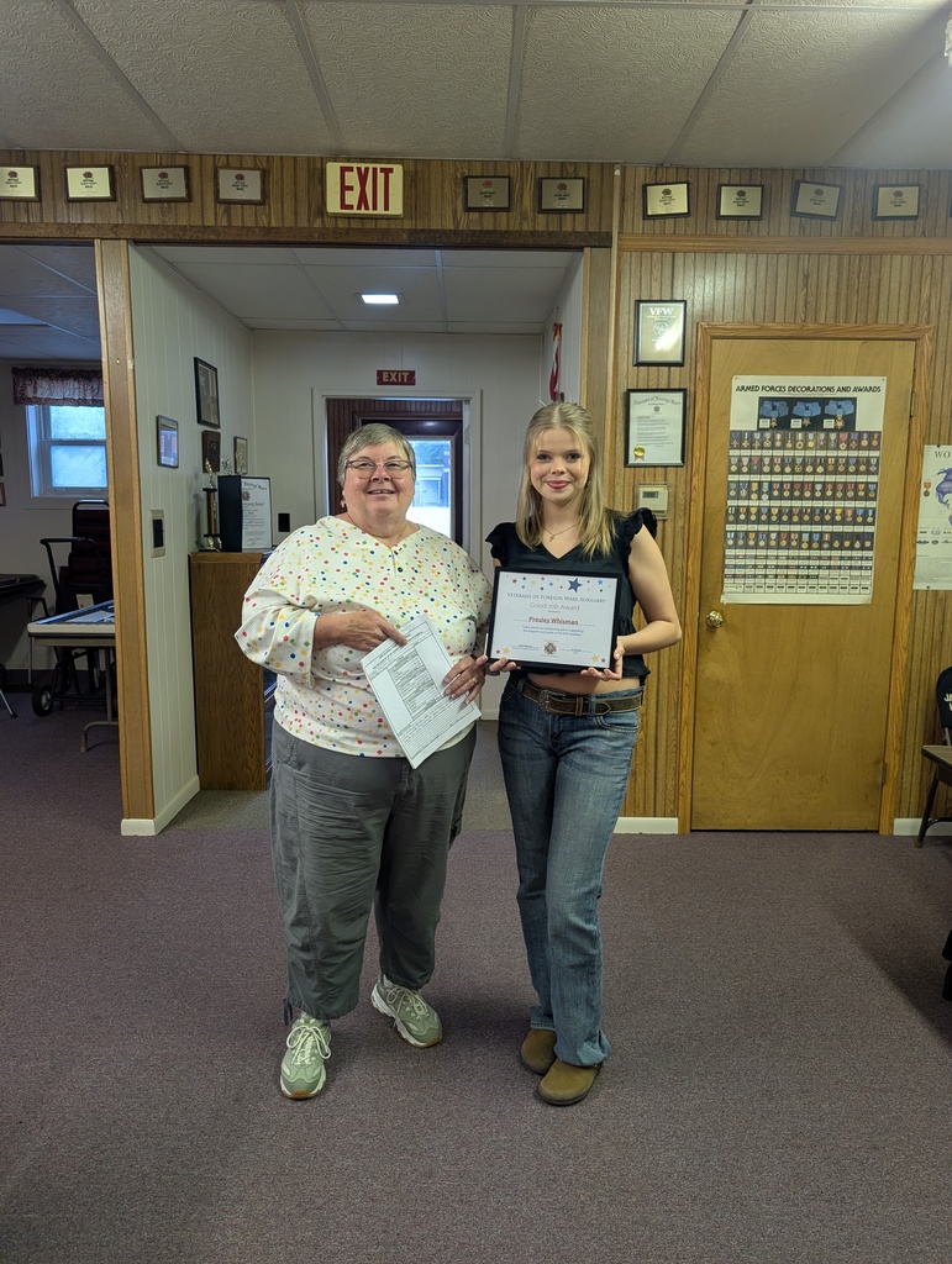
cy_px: 632
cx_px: 476
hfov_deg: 56.9
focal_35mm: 24
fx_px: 878
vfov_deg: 71.5
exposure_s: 1/70.3
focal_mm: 6.9
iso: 124
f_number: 1.68
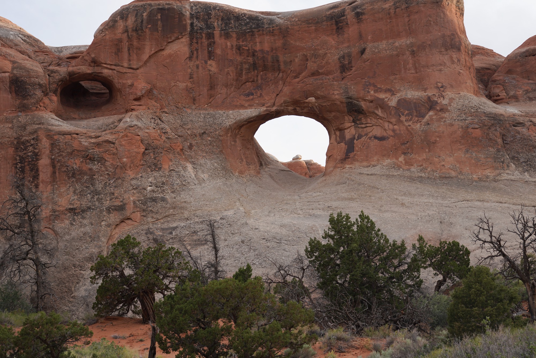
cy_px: 179
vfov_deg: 22.6
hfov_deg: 33.4
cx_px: 268
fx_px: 893
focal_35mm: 60
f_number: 9
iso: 200
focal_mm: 60
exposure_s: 1/100
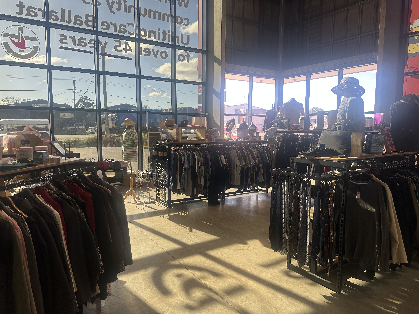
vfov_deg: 56.8
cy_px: 157
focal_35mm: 24
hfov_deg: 71.6
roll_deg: -0.8
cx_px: 210
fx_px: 291
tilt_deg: -6.2
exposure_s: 1/242
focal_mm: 6.86
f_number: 1.78
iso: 64
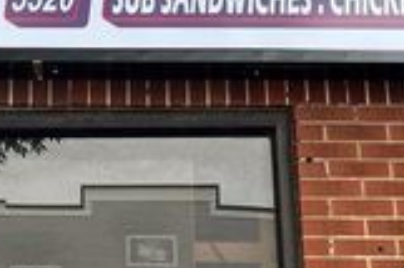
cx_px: 68
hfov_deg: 23.8
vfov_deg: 16.2
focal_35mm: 84
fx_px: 942
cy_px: 169
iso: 50
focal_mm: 5.1
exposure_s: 1/580
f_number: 1.6
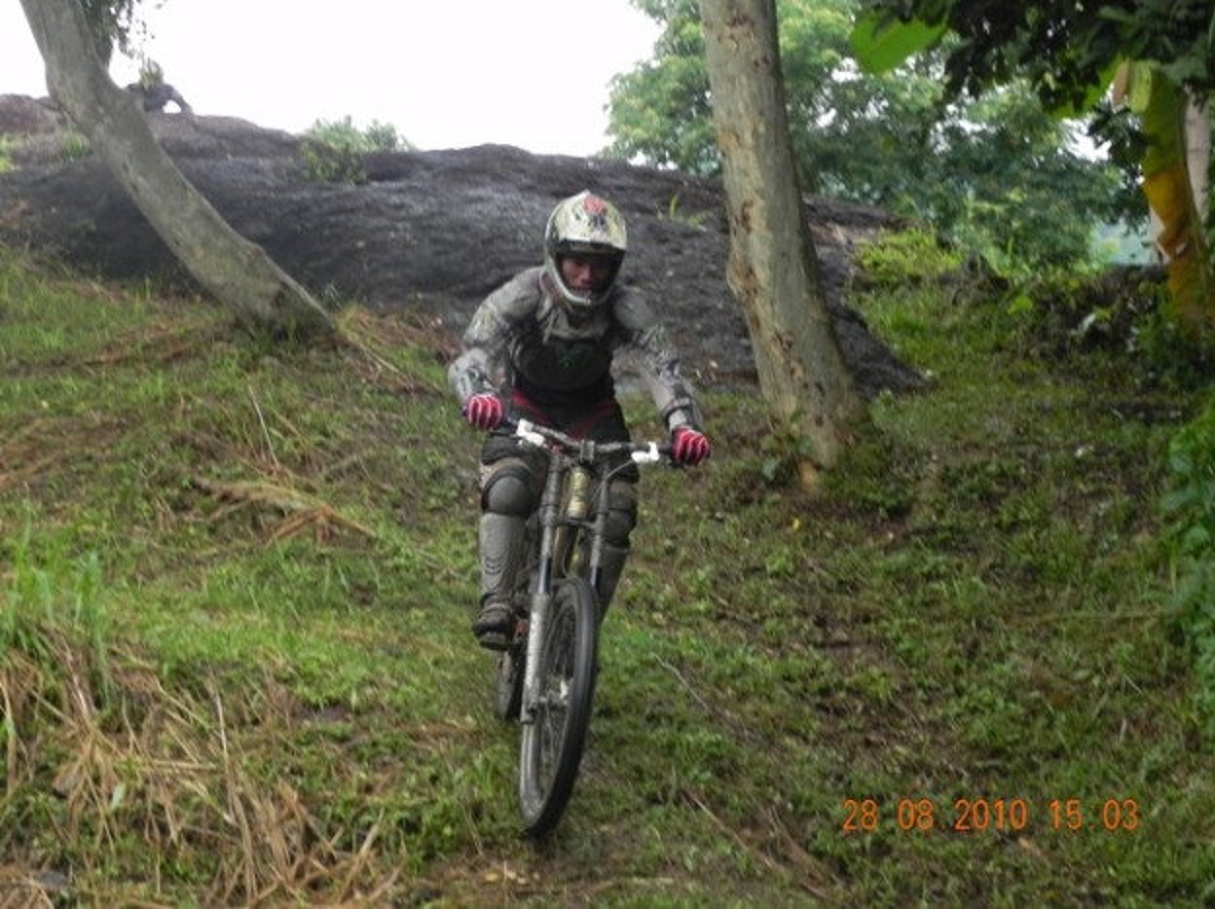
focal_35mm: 85
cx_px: 608
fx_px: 2981
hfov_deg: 23.0
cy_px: 454
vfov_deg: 17.3
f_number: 5
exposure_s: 1/174
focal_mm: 15.1
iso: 160
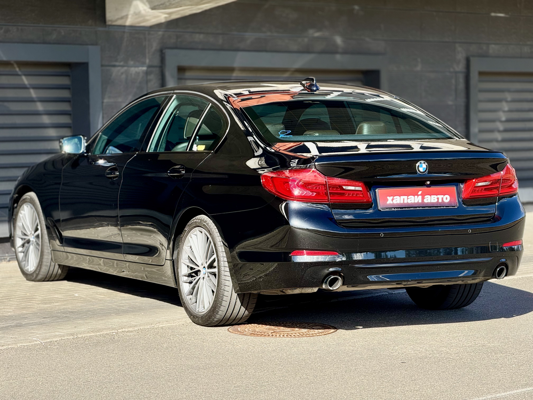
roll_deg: +0.9
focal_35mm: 120
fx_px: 1848
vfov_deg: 12.3
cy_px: 200
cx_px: 266
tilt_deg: -1.4
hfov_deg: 16.4
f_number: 2.8
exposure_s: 1/373
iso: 50
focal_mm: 15.66
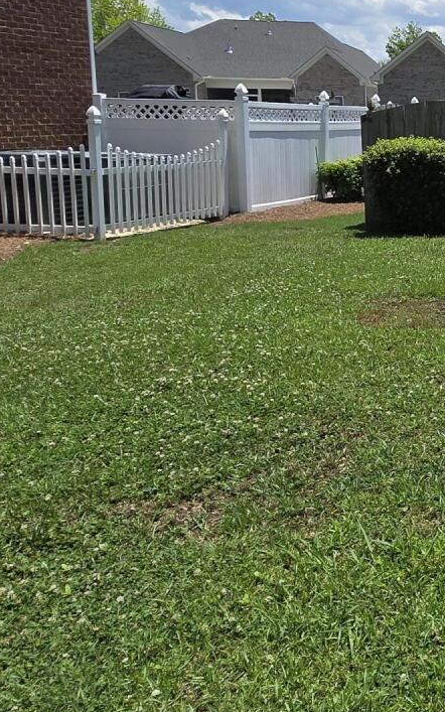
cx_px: 651
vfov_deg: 49.5
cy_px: 240
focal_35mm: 39
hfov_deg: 25.5
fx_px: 757
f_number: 2.2
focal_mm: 2.2
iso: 50
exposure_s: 1/2790
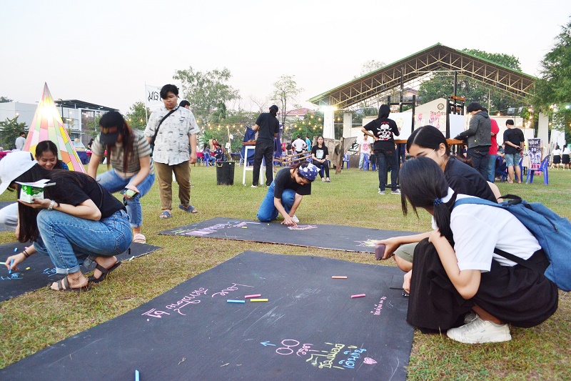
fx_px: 428
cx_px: 286
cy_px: 190
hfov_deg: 67.4
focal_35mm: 27
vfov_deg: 47.9
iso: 640
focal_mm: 18
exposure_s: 1/30
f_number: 5
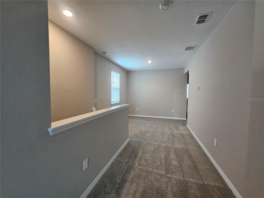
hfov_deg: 106.2
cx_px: 132
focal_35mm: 13
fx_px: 99
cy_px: 99
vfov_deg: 89.9
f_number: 2.2
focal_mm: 2.2
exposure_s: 1/60
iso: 320
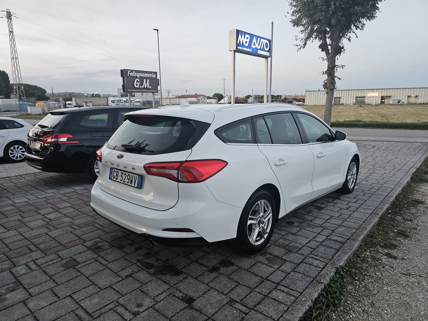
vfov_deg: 58.9
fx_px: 284
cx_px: 214
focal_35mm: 23
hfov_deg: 73.9
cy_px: 160
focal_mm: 6.3
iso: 200
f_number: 1.7
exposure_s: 1/100
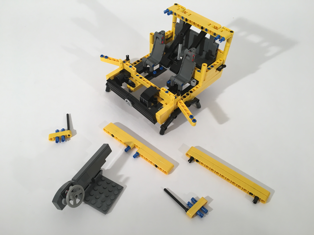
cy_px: 118
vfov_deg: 48.2
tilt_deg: -44.9
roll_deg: -5.5
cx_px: 157
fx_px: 263
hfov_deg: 61.7
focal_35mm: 29
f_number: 2.2
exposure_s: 1/40
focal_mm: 4.15
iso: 25
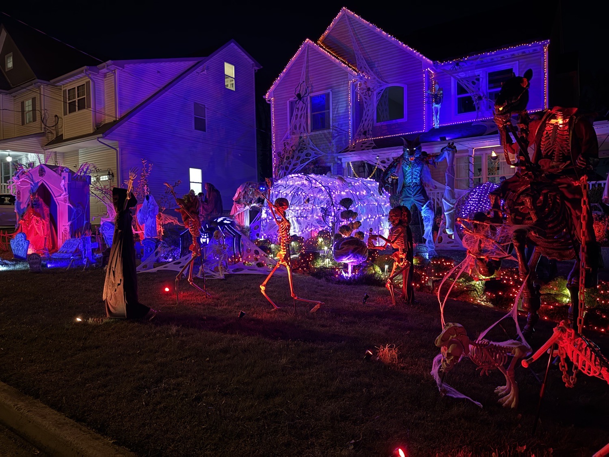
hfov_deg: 71.6
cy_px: 228
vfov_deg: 56.8
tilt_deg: -0.7
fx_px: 422
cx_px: 304
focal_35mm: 24
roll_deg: +0.6
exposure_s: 1/15
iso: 1250
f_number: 1.78
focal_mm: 6.76
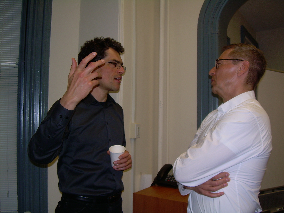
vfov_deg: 37.7
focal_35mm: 38
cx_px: 142
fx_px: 312
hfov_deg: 49.0
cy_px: 106
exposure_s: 1/60
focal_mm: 6.3
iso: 50
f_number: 2.8
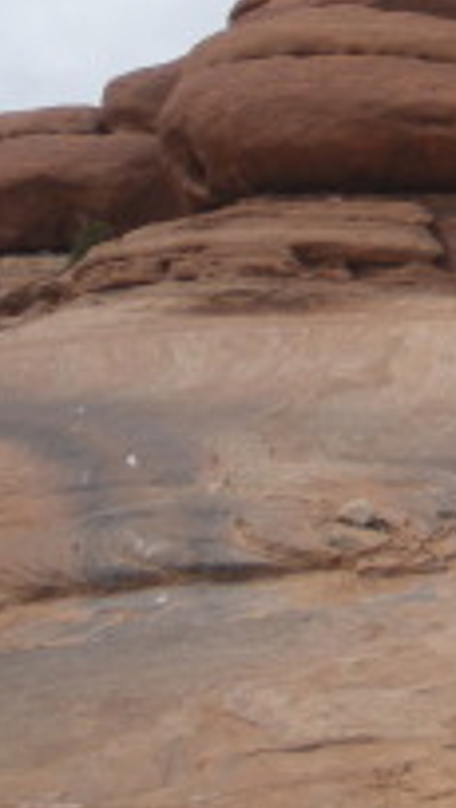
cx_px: 1071
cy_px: -103
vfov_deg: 16.8
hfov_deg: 9.0
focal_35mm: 123
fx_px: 2640
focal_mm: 6.3
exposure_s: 1/958
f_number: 3.5
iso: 64
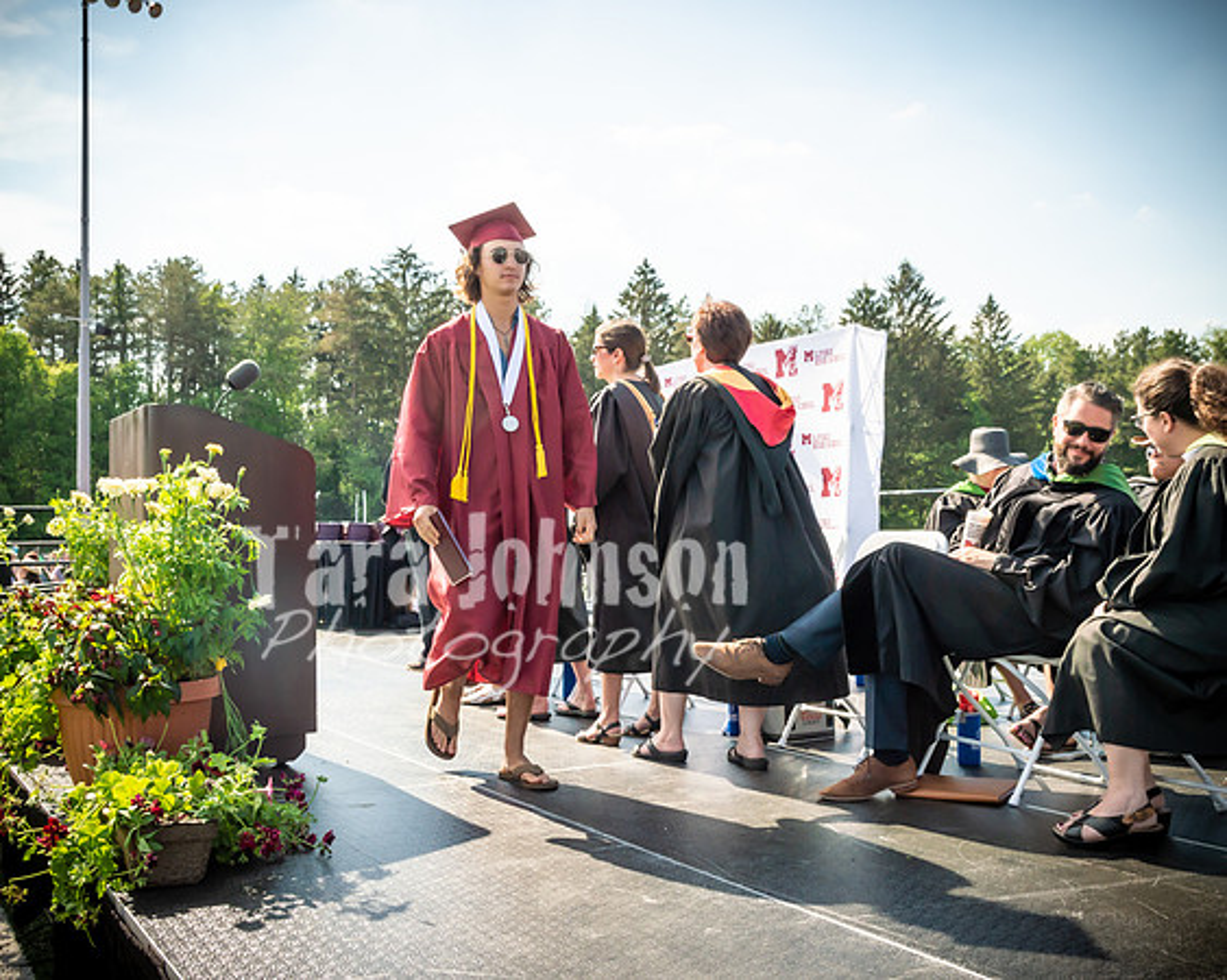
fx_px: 1044
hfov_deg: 60.9
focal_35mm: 29
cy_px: 490
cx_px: 614
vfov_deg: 50.3
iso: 200
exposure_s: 1/800
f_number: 7.1
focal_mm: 17
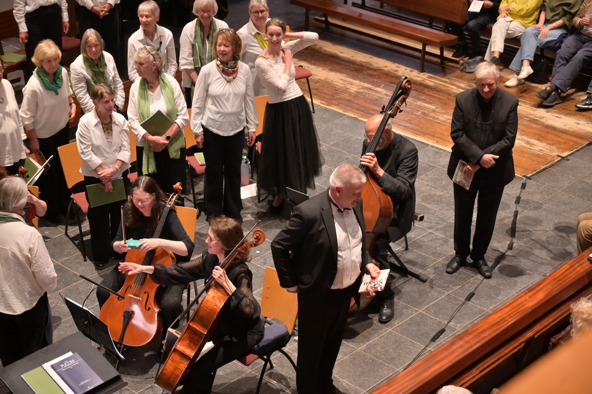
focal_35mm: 70
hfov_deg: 28.9
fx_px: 1150
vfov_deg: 19.4
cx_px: 296
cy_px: 197
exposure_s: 1/80
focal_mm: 70
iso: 2800
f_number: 4
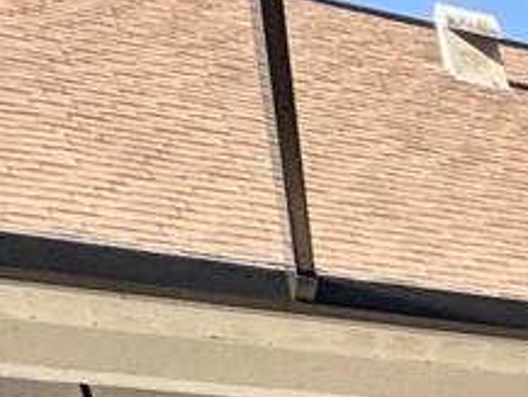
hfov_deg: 10.2
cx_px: 1752
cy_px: 1254
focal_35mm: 103
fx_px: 1572
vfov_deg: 10.0
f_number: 2.2
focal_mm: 2.22
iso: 40
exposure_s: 1/208
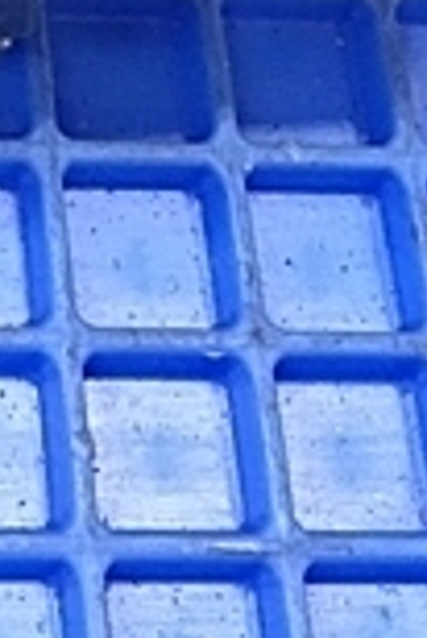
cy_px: -294
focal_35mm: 125
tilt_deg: -60.7
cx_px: -386
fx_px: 2219
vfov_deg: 15.2
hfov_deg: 10.3
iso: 200
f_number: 2.2
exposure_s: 1/24
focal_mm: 4.15
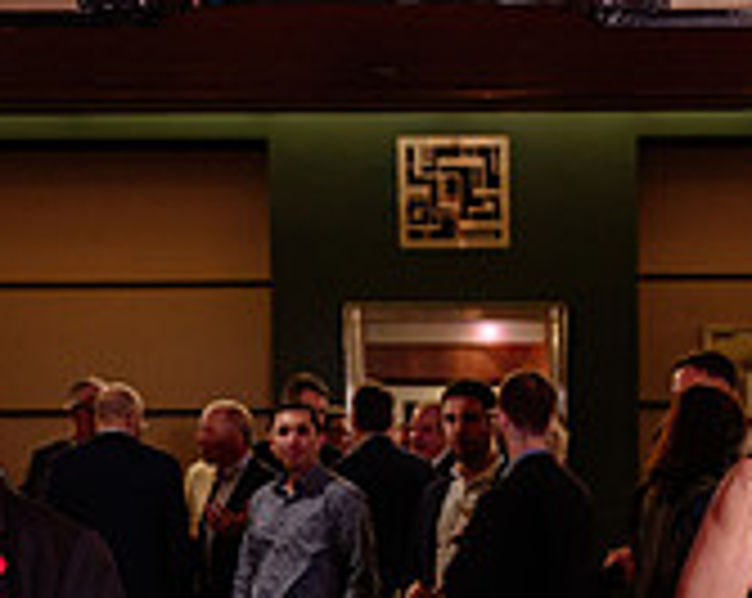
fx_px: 2888
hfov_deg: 14.8
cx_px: 572
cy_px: 650
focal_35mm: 130
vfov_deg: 11.7
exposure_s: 1/50
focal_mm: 38
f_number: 3.5
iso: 800
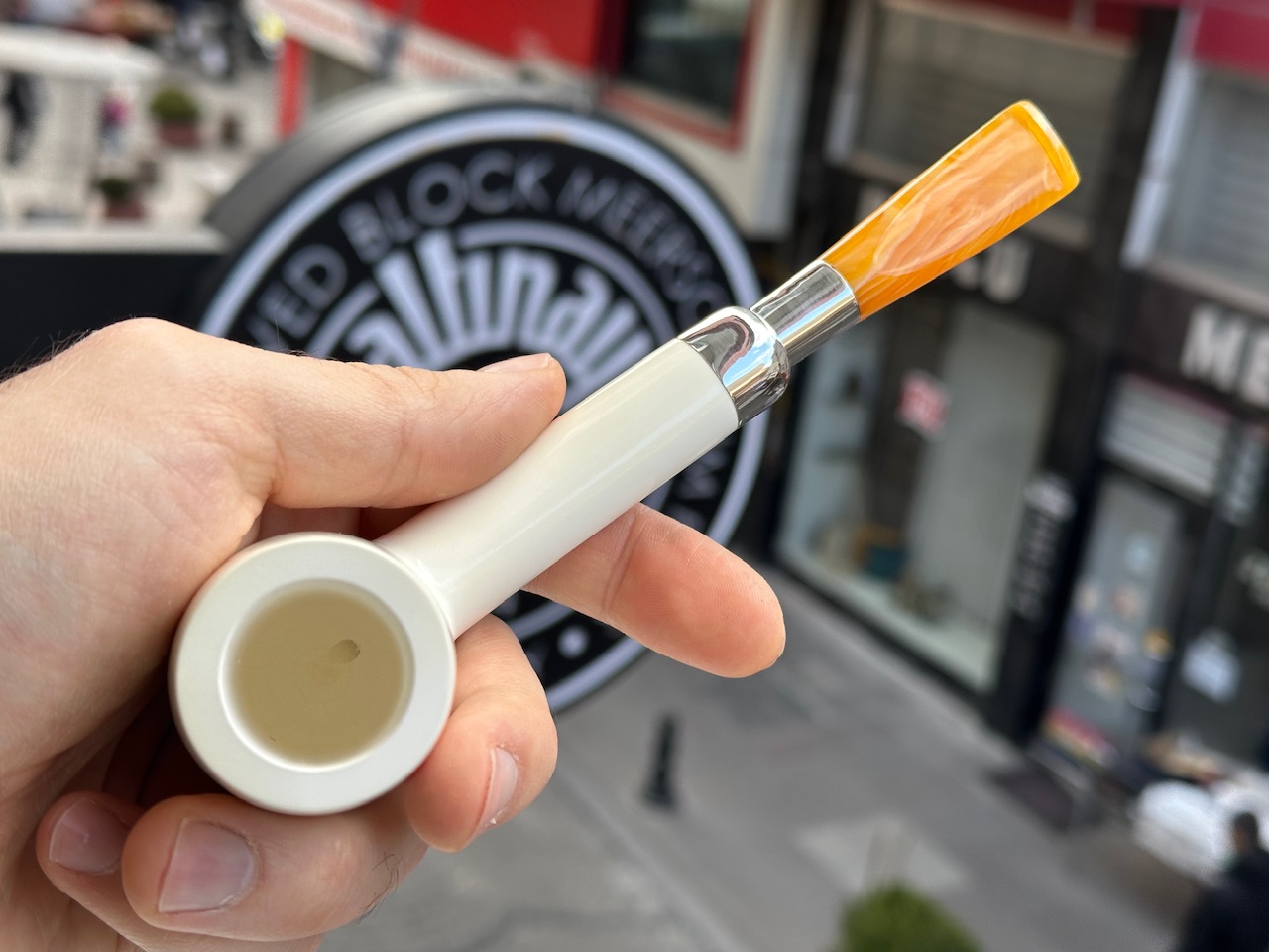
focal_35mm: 48
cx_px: 634
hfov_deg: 39.7
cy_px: 476
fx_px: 1760
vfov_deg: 30.3
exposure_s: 1/604
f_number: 1.78
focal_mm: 6.86
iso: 64
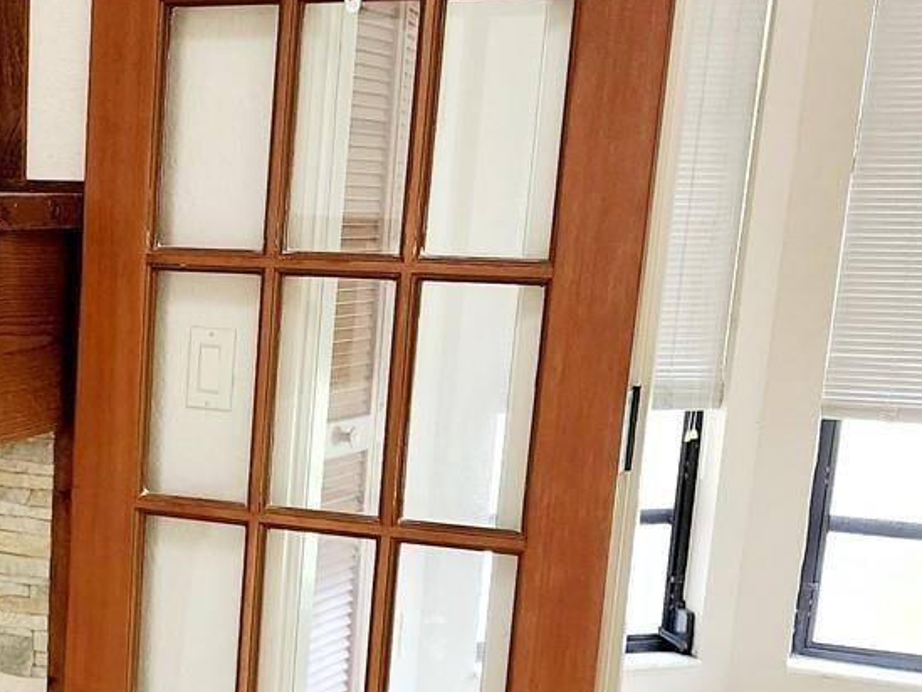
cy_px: 637
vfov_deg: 21.4
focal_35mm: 67
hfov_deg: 27.4
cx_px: 17
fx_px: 1785
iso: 500
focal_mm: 6.4
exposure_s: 1/120
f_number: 1.8
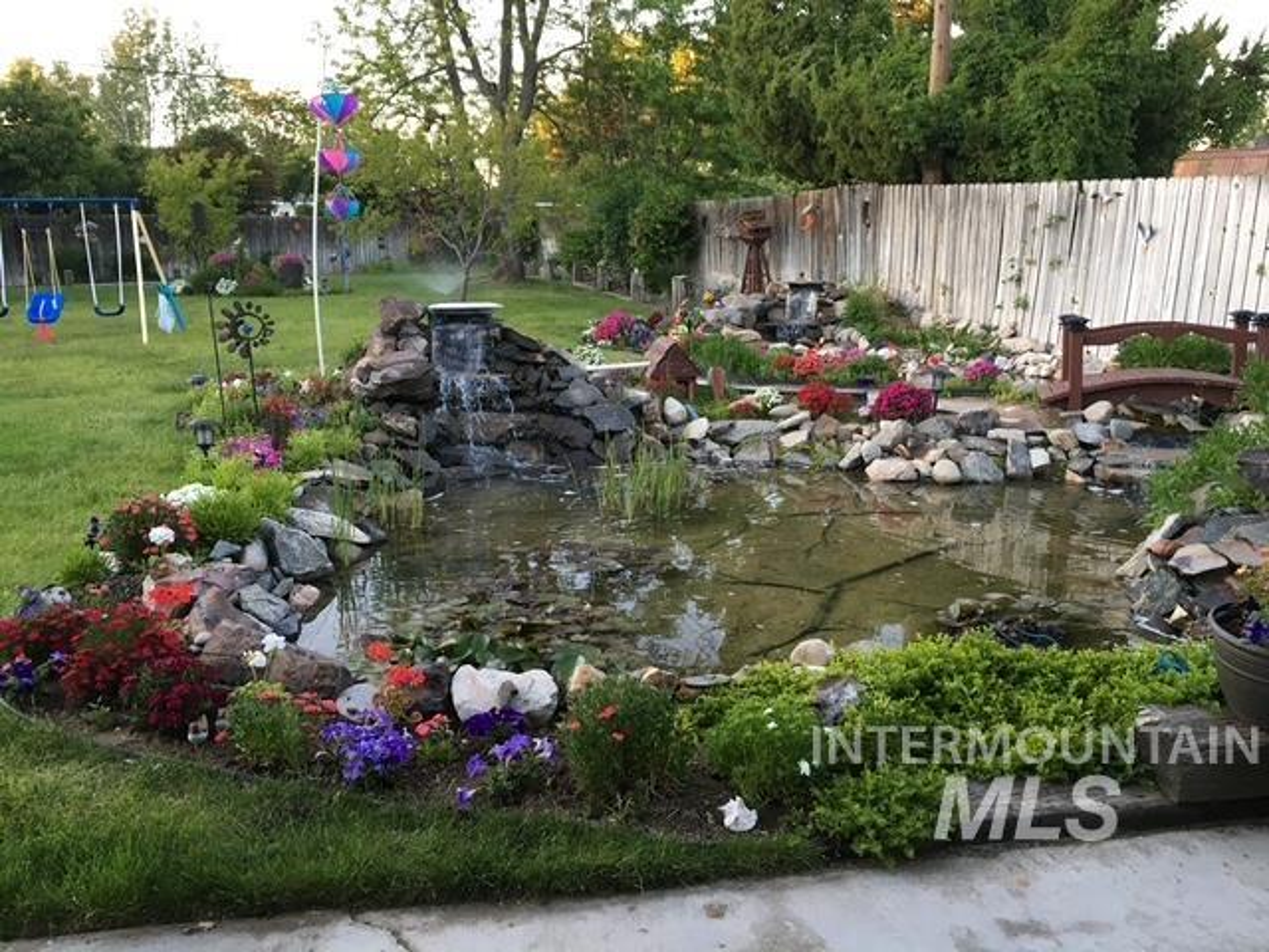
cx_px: 634
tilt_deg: -11.0
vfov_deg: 48.2
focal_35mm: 29
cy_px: 476
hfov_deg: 61.7
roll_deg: -0.1
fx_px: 1063
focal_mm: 4.15
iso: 40
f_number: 2.2
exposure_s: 1/30
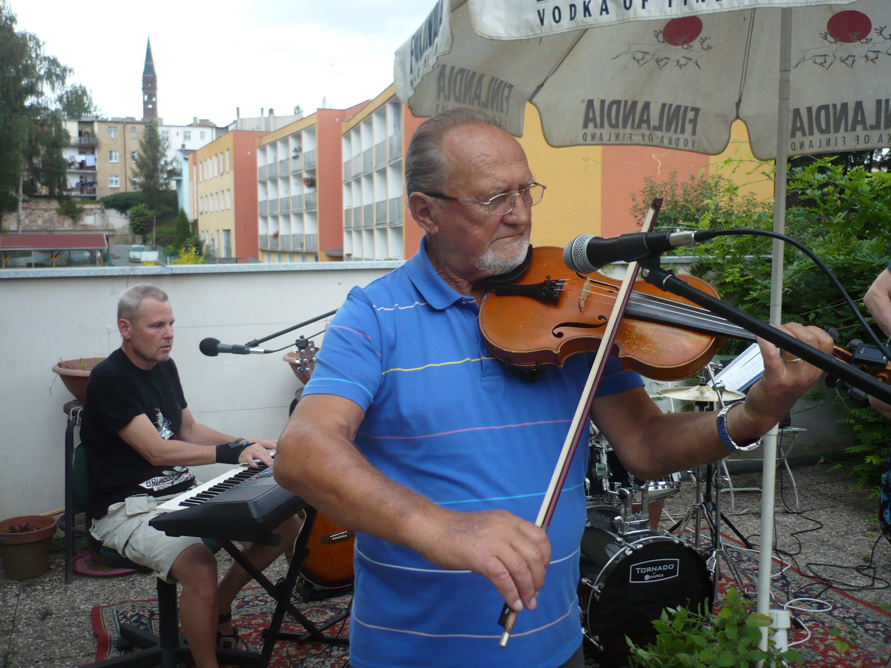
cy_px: 334
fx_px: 901
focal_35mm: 35
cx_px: 446
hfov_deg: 52.6
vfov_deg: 40.7
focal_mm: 5.8
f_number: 2.8
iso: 100
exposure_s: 1/125
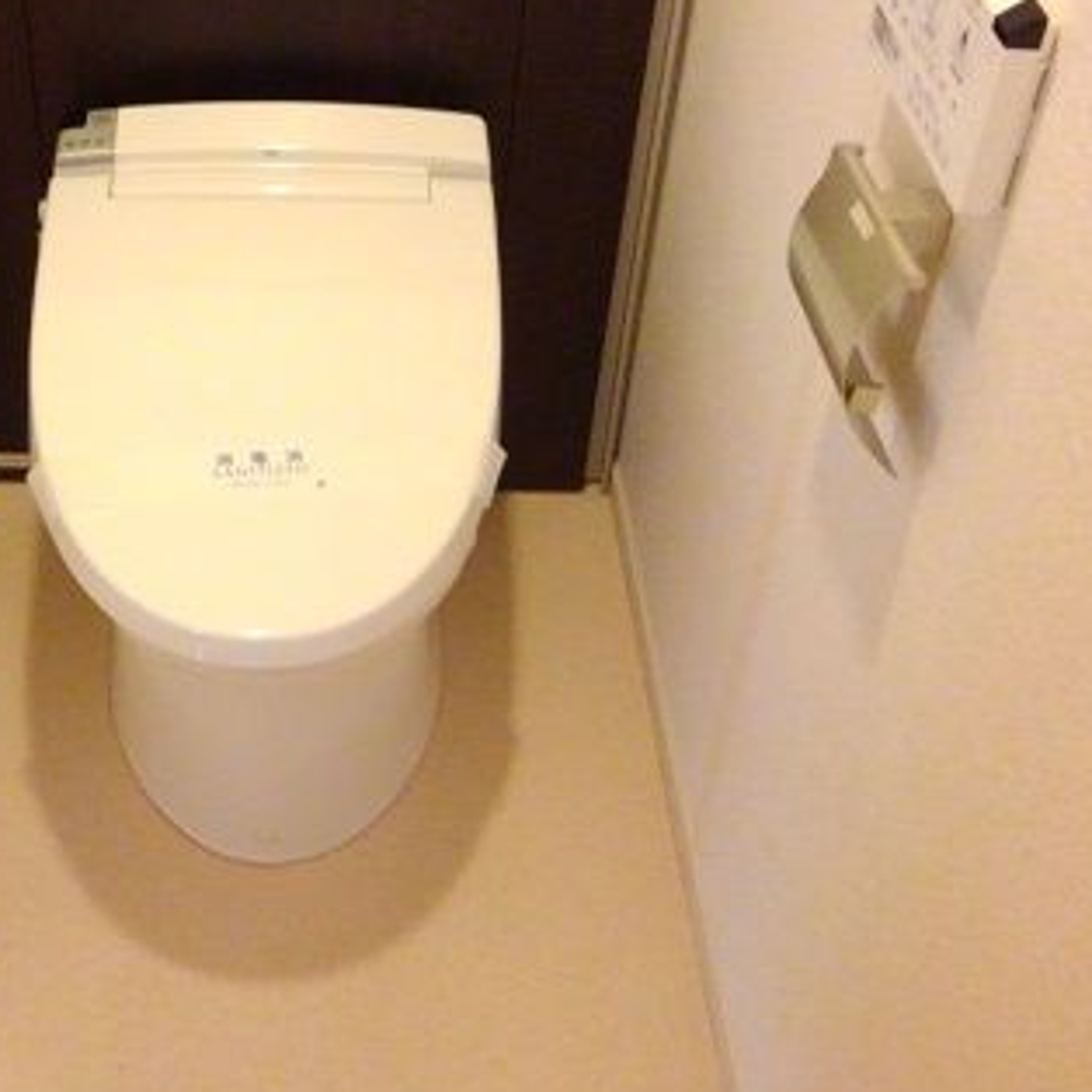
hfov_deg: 36.4
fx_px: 1606
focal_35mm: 45
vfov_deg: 36.8
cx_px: 230
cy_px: 296
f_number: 2.2
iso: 400
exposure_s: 1/20
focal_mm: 3.46
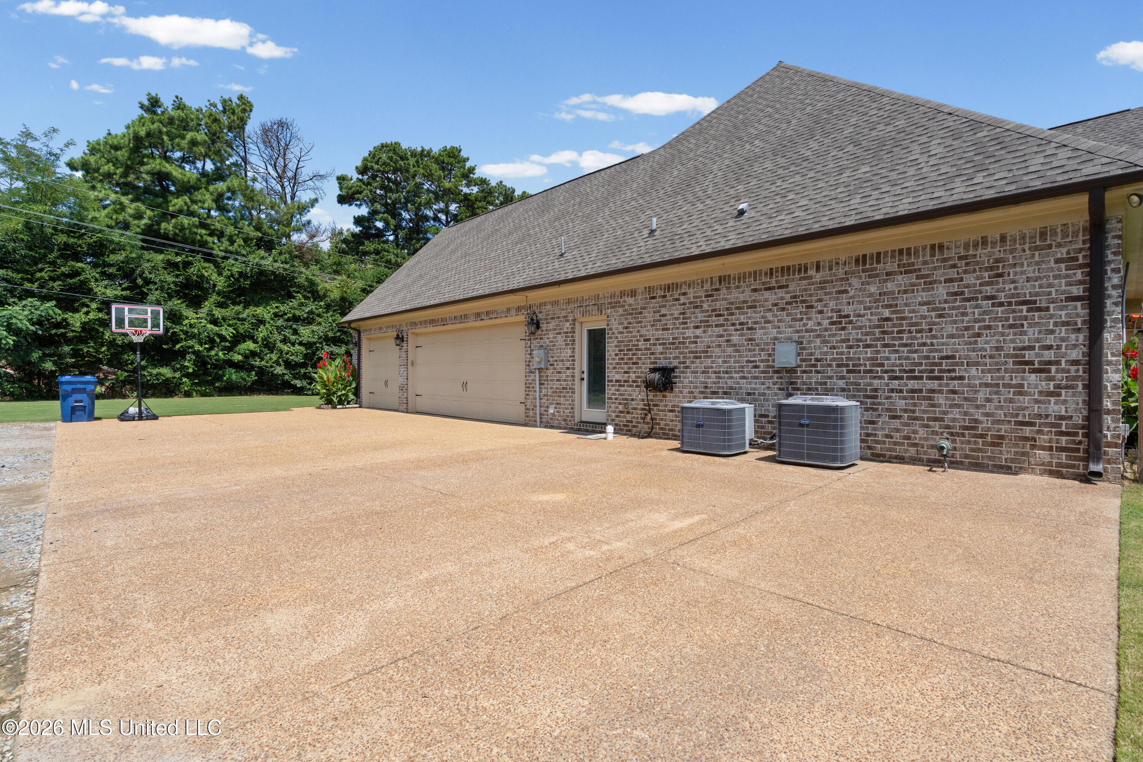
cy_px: 381
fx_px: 508
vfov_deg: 73.7
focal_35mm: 16
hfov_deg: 96.7
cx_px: 572
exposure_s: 1/2000
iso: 800
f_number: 9.5
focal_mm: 16
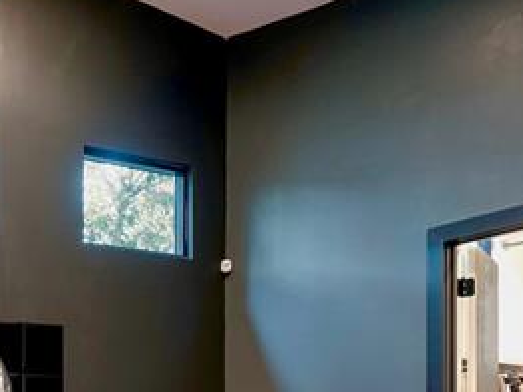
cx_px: -179
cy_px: 500
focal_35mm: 60
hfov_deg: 26.6
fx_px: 906
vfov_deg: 22.1
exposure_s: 2.5
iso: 100
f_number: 7.1
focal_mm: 16
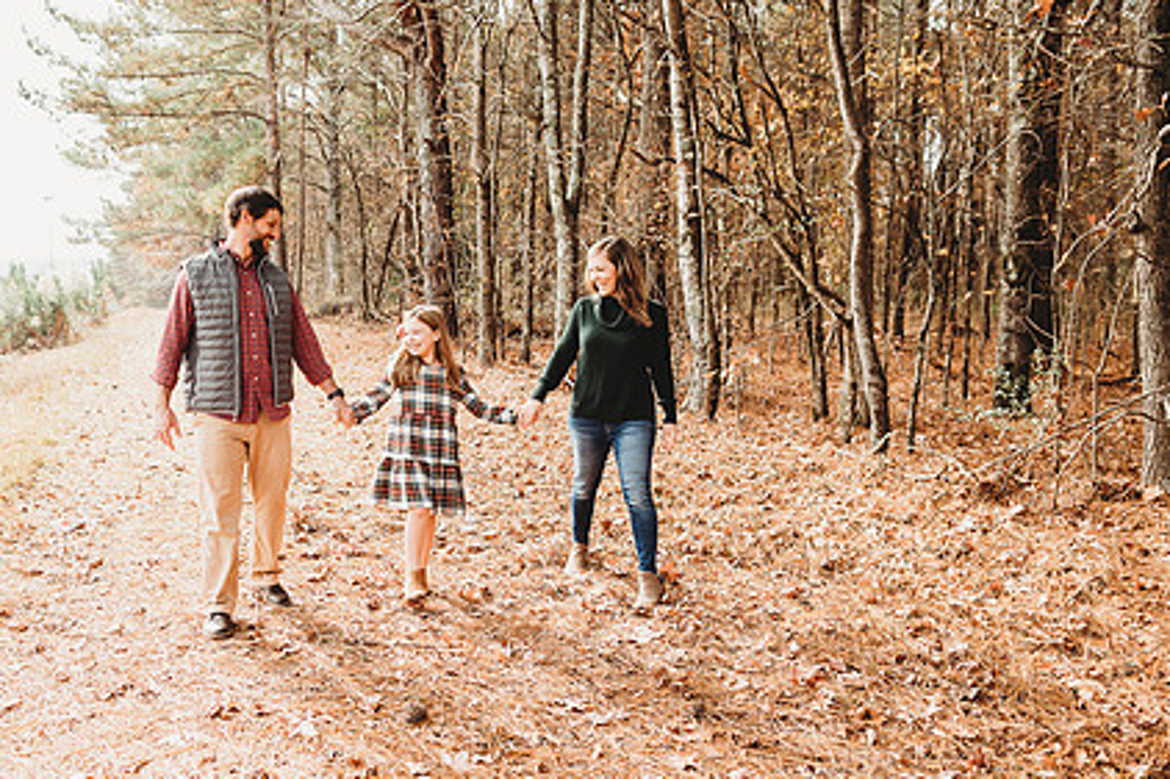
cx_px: 413
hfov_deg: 56.3
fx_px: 1072
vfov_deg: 39.9
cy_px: 412
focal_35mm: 33
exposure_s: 1/500
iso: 100
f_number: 2.5
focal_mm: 24
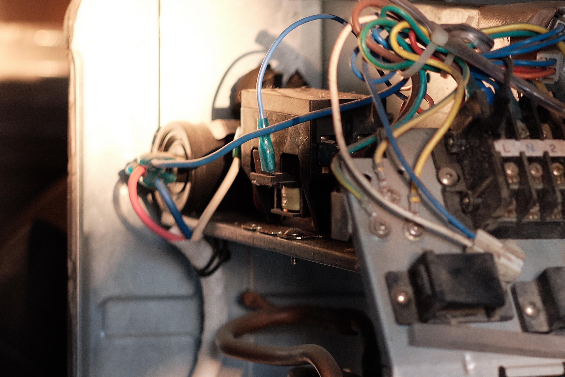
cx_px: 553
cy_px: 285
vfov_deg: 7.3
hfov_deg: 10.9
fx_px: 2935
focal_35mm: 187
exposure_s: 1/250
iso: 800
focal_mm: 56
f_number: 2.2
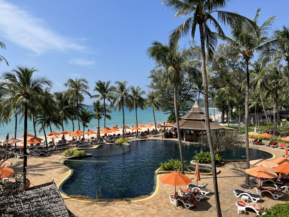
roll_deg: -0.4
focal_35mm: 26
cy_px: 108
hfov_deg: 67.3
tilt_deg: -1.1
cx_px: 144
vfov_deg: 53.1
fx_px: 217
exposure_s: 1/4831
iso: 50
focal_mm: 5.7
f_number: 1.5
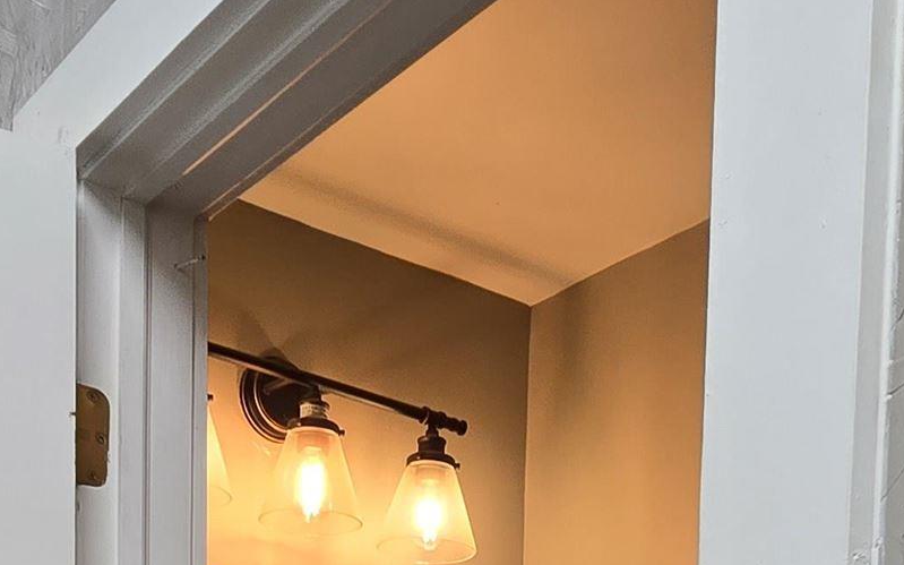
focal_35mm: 53
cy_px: 1012
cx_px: 393
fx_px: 1305
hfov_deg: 38.1
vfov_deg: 18.9
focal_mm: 2.2
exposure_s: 1/60
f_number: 2.2
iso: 64
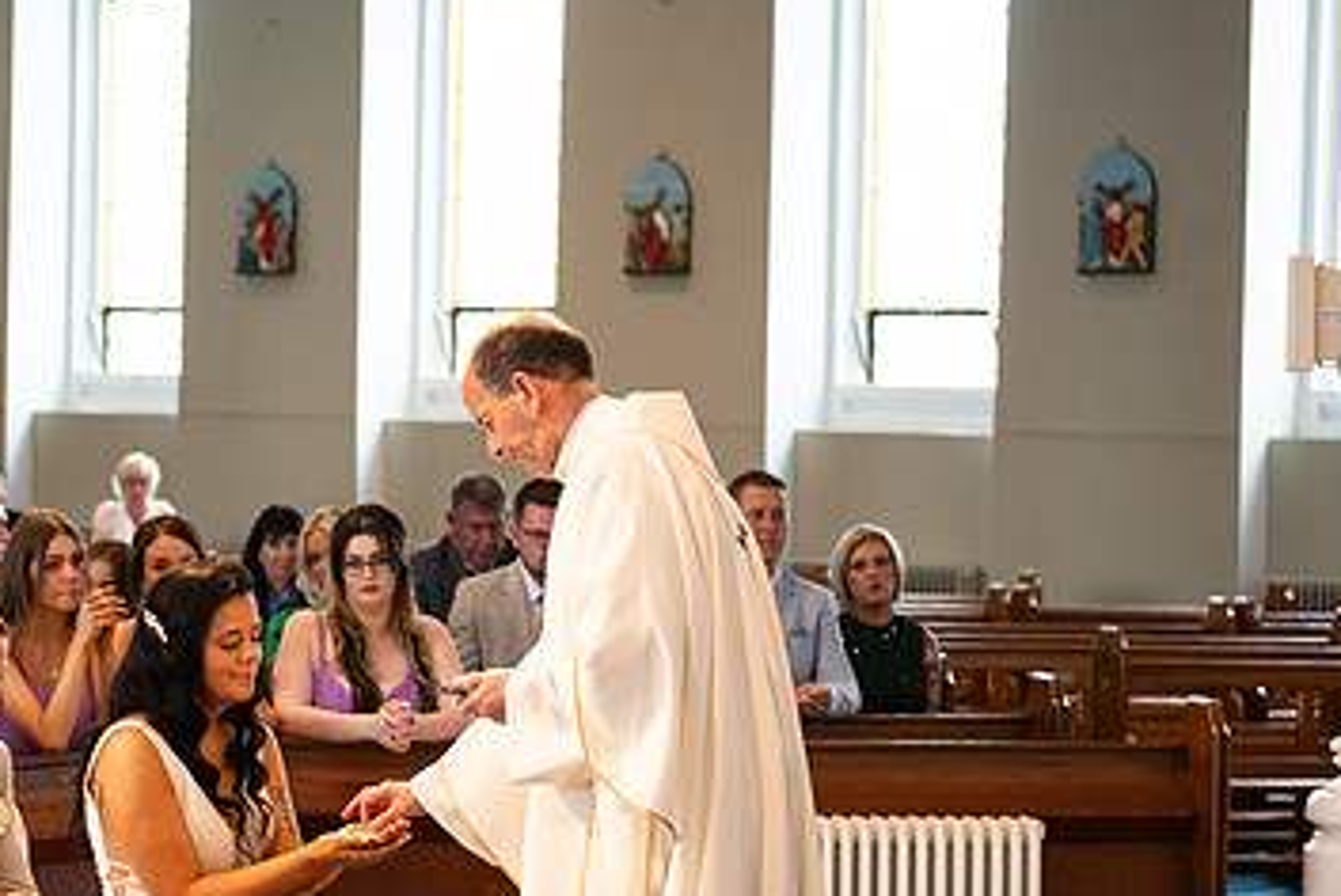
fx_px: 4287
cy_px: 571
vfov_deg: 11.9
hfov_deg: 17.7
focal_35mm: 115
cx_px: 349
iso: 800
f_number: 3.5
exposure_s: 1/160
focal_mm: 70
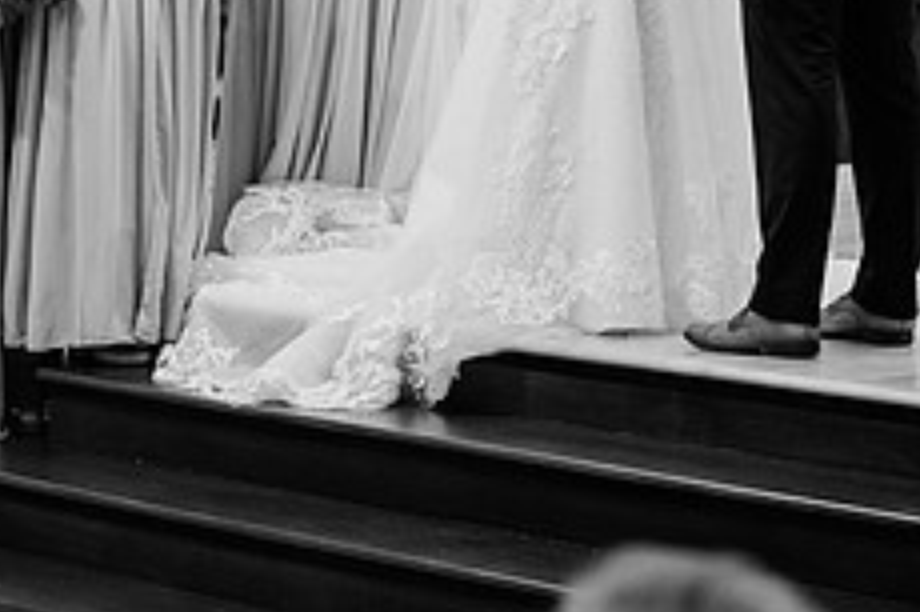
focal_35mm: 183
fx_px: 4673
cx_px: 40
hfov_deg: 11.2
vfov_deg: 7.4
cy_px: -152
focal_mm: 70
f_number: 2.8
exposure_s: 1/250
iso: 1000
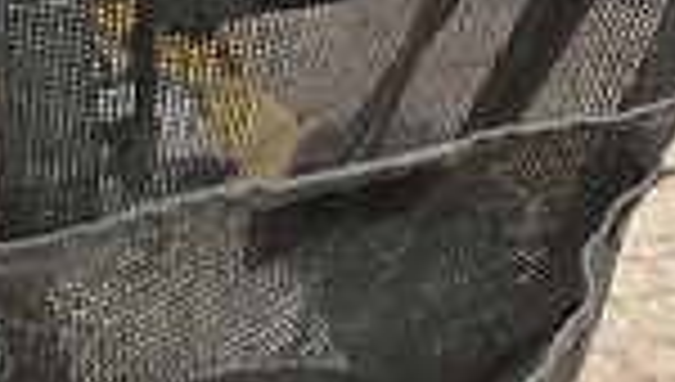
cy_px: 202
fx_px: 1506
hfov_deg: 25.0
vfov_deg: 14.5
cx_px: 189
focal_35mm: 84
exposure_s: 1/620
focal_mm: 3
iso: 25
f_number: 1.8
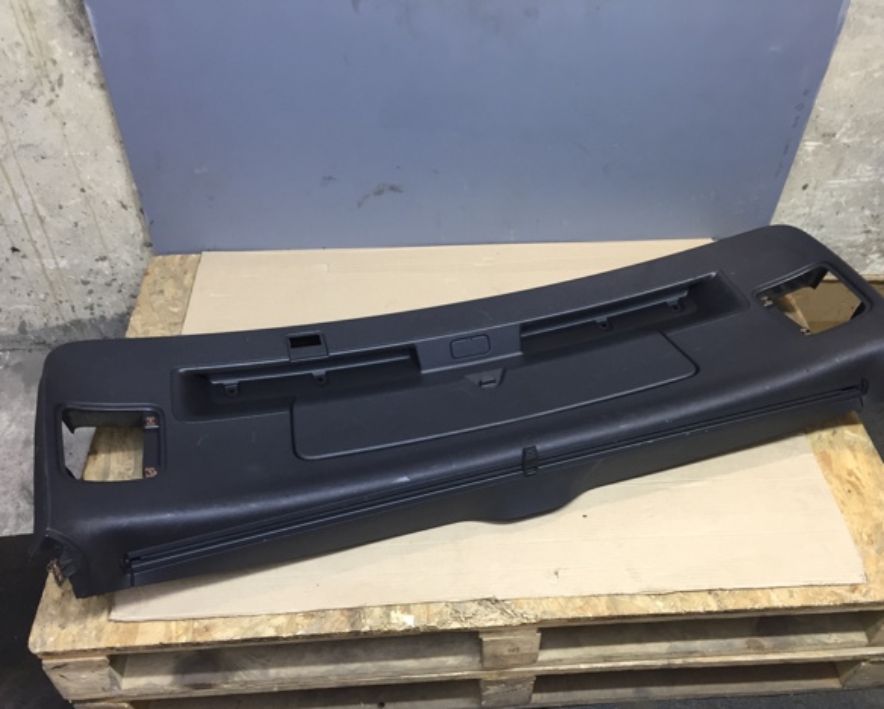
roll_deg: -2.7
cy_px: 356
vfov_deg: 47.2
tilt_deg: -44.2
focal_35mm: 31
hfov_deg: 57.1
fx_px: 812
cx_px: 472
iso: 100
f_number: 2.2
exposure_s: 1/33
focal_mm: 4.15
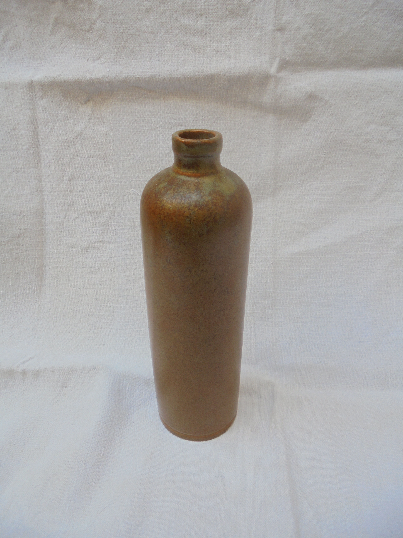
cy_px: 269
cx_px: 202
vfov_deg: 67.3
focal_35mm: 26
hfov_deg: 53.1
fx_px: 404
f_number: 3.5
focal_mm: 4.6
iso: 100
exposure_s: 1/40
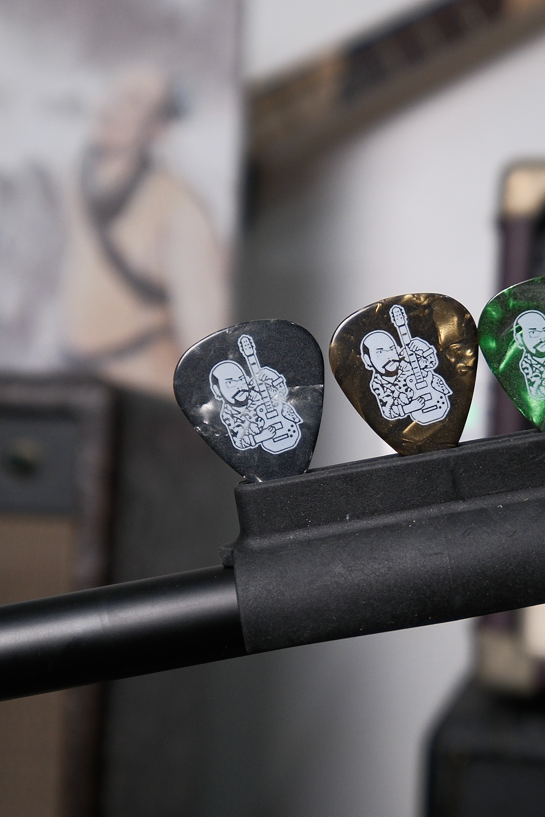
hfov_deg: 22.7
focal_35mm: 59
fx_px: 1340
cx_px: 419
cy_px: 443
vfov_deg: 33.9
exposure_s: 1/100
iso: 1000
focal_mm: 24
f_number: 4
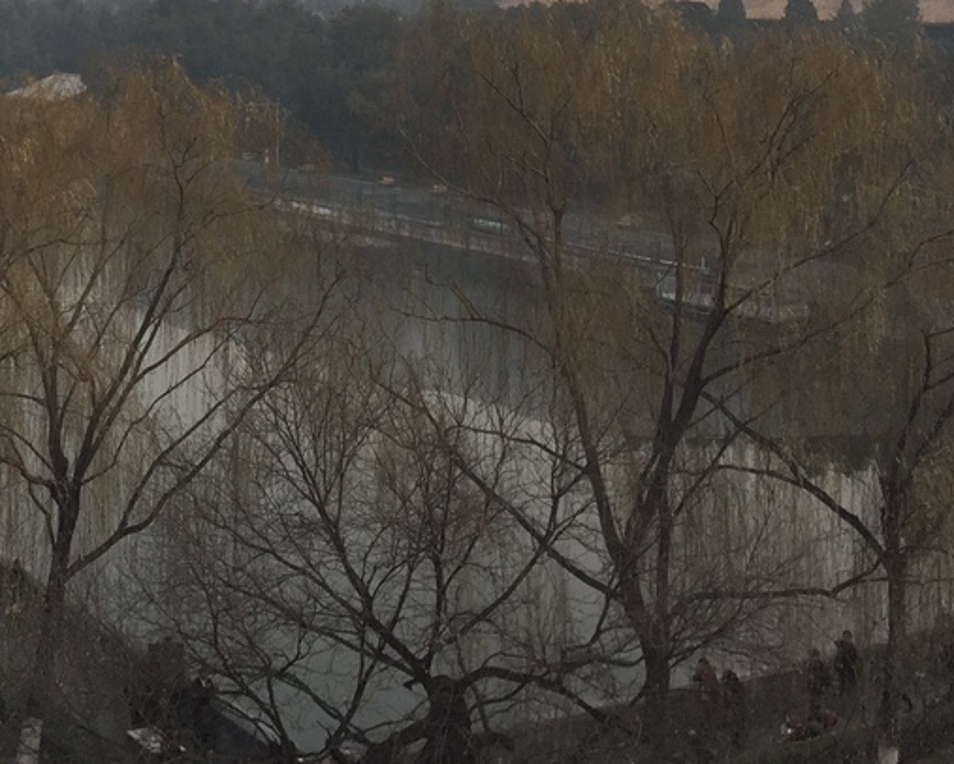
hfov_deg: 27.5
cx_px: 149
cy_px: -49
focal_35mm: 67
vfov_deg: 21.8
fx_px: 1892
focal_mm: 4.15
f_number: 2.2
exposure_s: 1/366
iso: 32
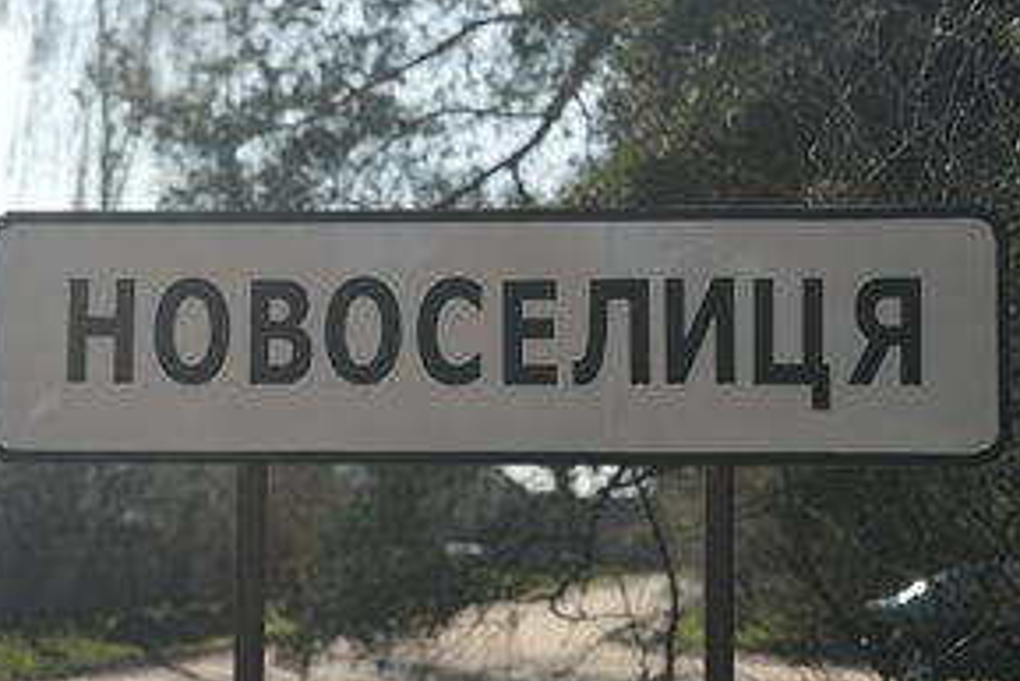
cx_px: 402
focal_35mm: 97
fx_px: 2750
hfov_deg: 21.0
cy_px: 372
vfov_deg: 14.1
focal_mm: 70
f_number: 2.8
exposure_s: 1/400
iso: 200
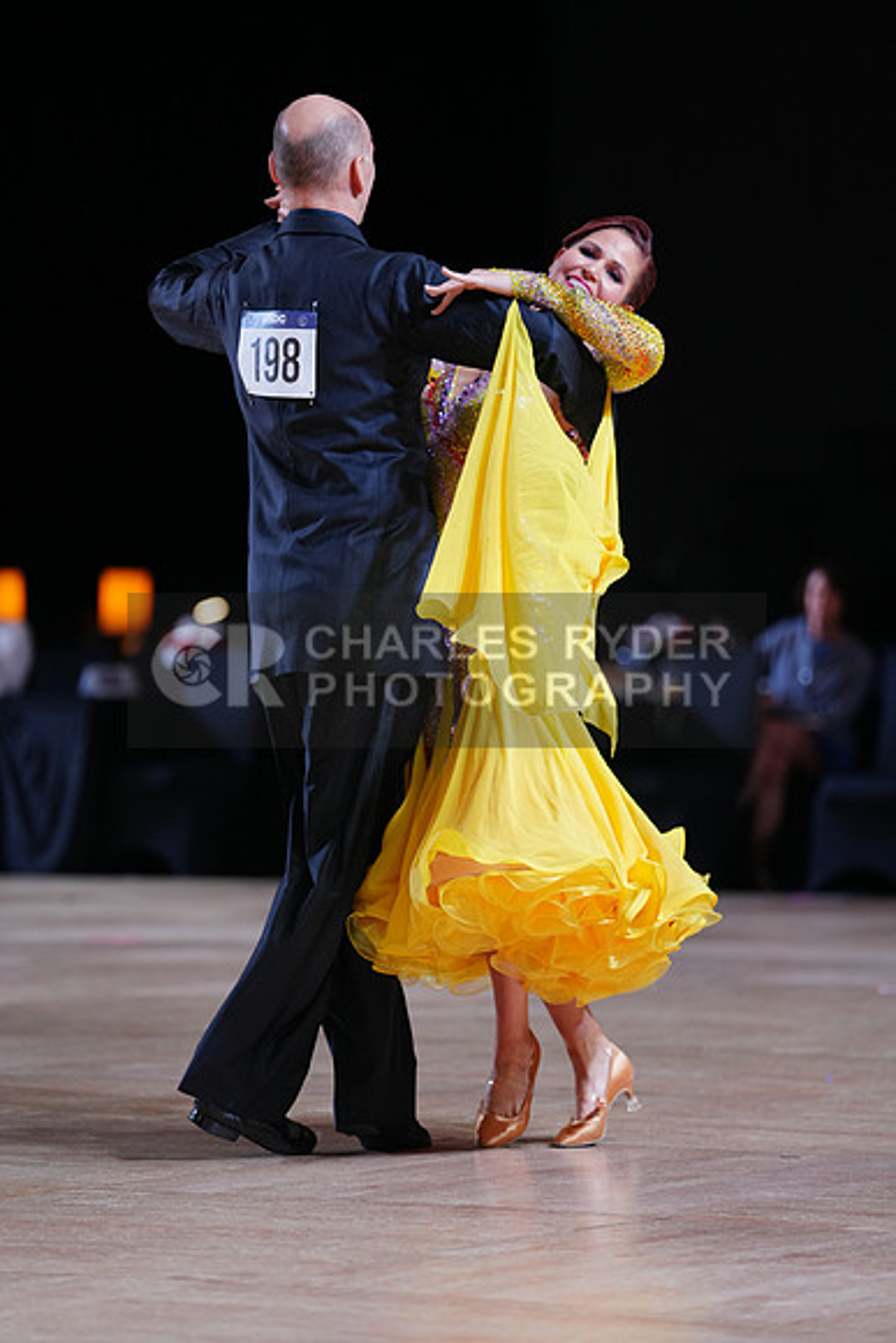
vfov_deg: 12.4
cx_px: 448
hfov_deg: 8.3
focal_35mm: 165
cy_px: 672
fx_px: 6156
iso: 800
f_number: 2.8
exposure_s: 1/500
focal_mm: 165
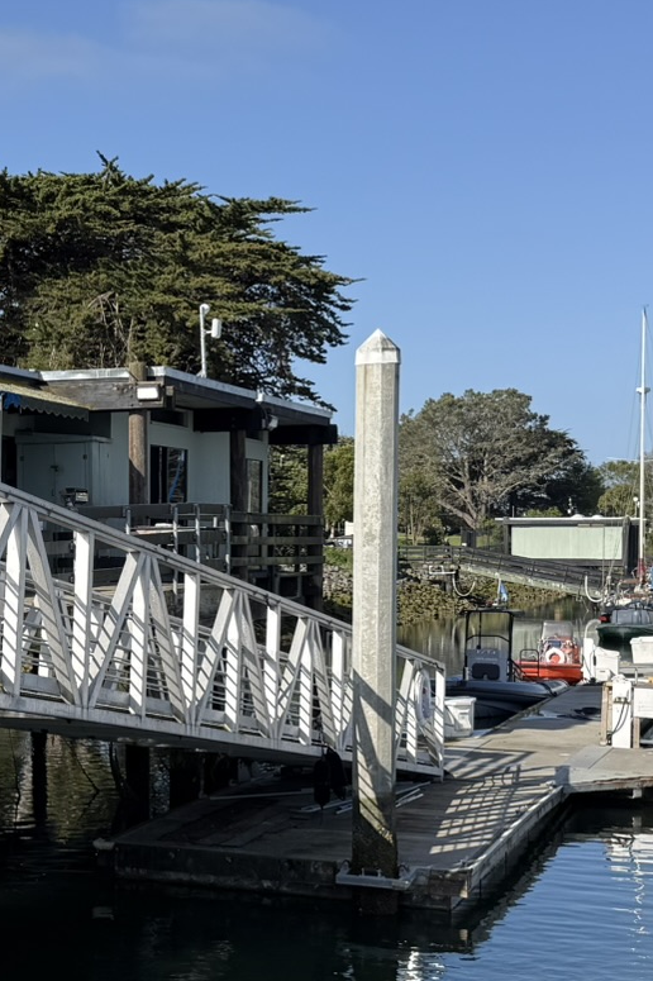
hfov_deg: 19.8
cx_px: -53
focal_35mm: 66
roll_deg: +0.2
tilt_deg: -0.1
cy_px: 556
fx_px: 1797
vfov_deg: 30.5
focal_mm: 6.76
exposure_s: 1/3584
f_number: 1.78
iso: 80
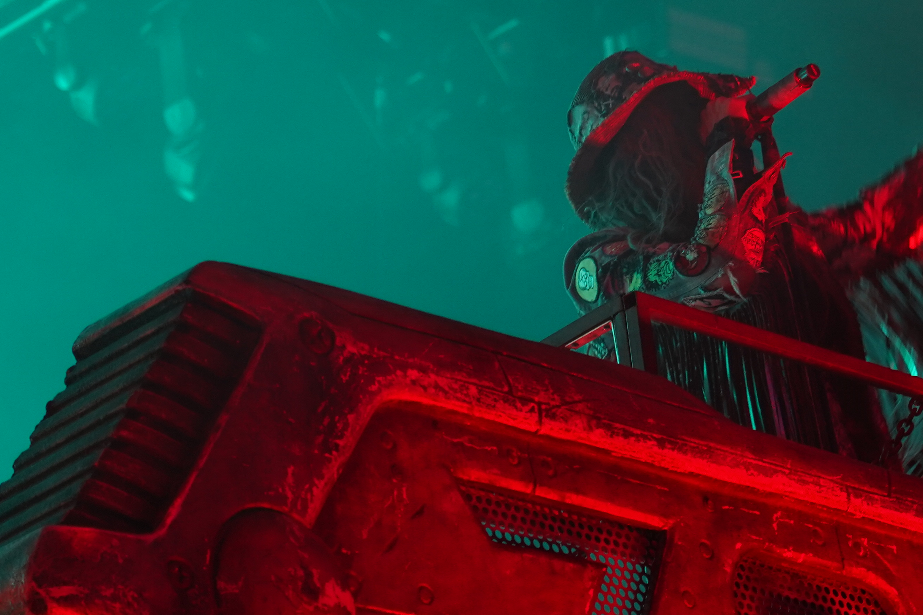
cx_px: 882
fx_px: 6127
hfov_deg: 8.6
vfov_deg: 5.7
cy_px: 208
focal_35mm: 239
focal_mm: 105
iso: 1250
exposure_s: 1/125
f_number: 4
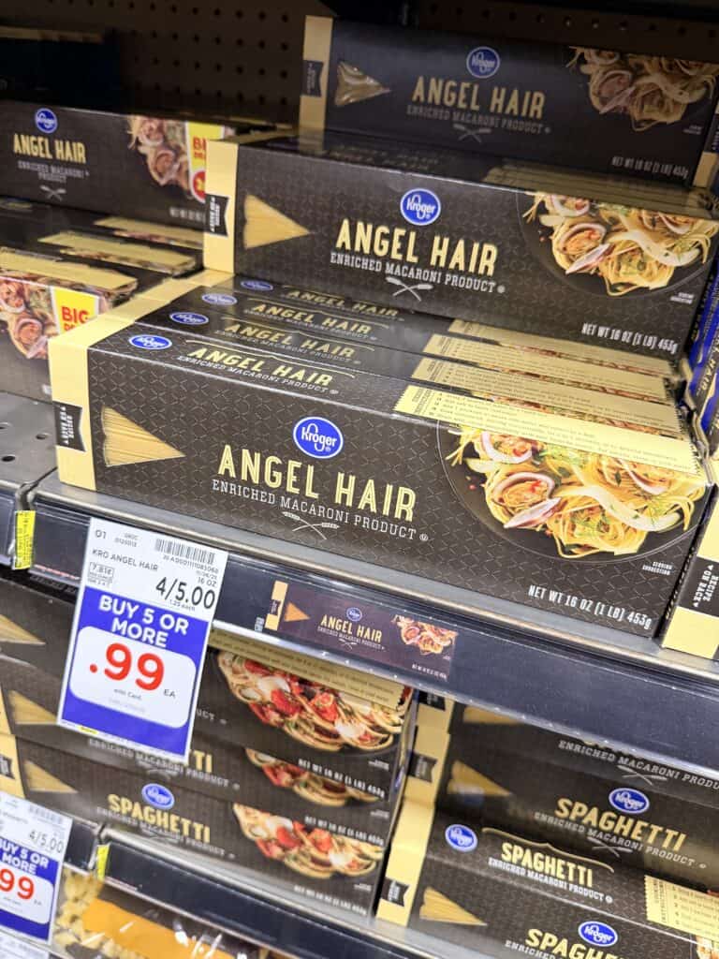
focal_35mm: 24
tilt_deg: -32.5
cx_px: 360
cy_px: 480
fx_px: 665
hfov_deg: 56.8
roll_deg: -6.4
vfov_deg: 71.6
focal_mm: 6.76
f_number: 1.78
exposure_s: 1/60
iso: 400
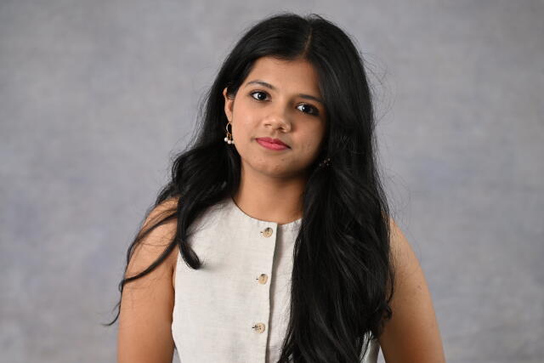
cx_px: 272
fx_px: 2720
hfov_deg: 11.4
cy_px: 182
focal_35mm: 180
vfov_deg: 7.6
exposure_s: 1/160
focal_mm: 180
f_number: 4.5
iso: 200
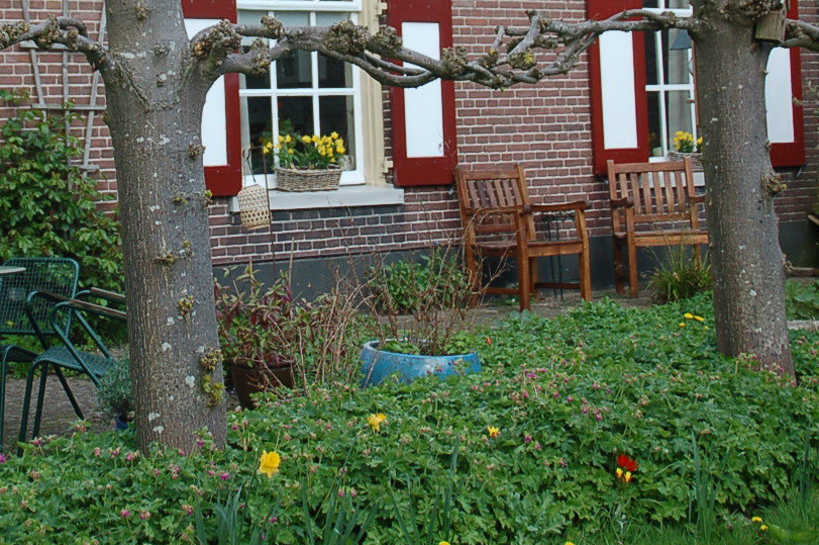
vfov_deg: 15.1
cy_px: 49
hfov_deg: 22.8
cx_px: 278
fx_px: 2023
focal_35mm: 89
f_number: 4.2
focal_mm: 32
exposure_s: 1/800
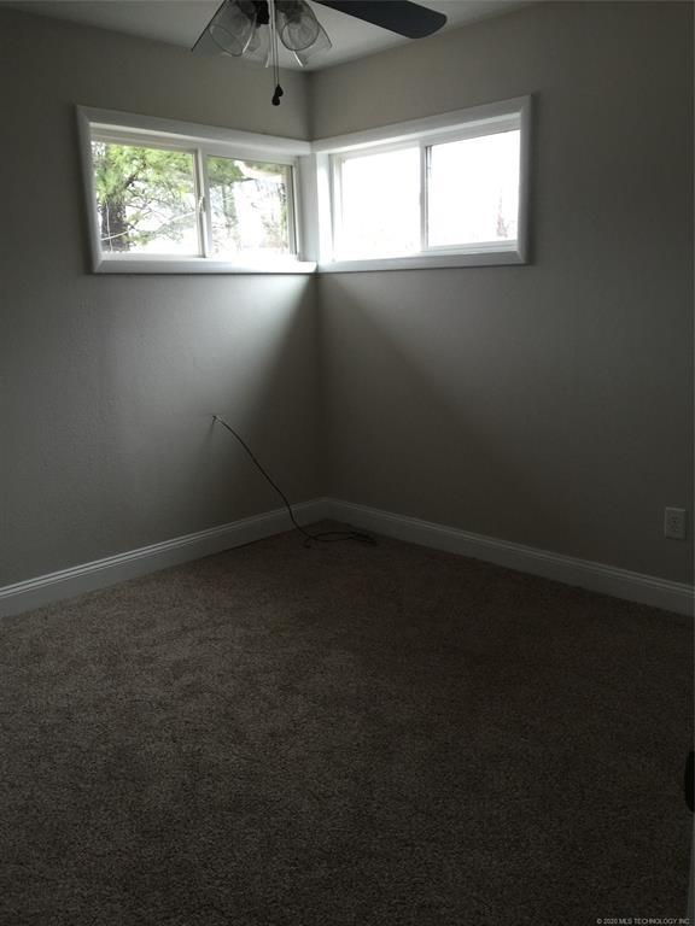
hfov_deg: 48.2
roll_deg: +1.1
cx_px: 348
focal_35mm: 29
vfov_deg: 61.7
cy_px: 463
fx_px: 776
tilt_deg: -12.2
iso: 100
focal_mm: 4.15
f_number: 2.2
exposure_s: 1/10
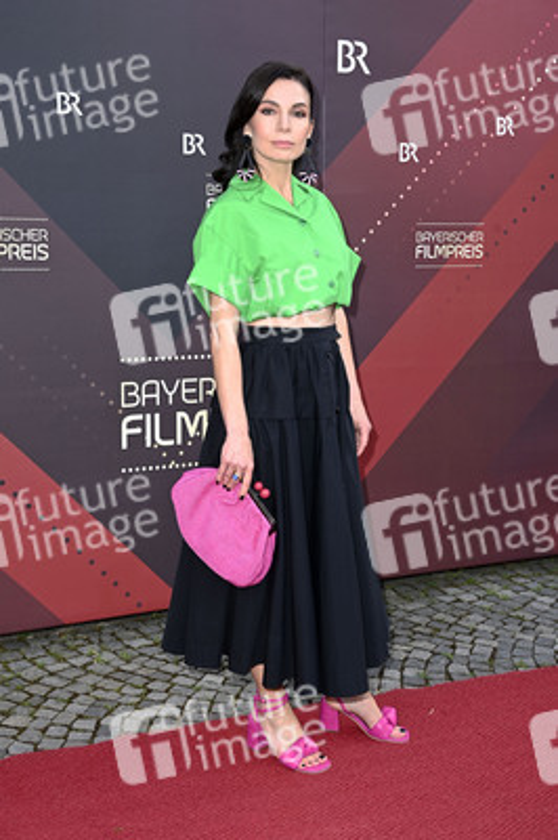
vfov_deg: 41.1
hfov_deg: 28.0
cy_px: 420
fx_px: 1118
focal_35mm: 48
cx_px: 279
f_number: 5.6
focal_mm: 48
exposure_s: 1/250
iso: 640
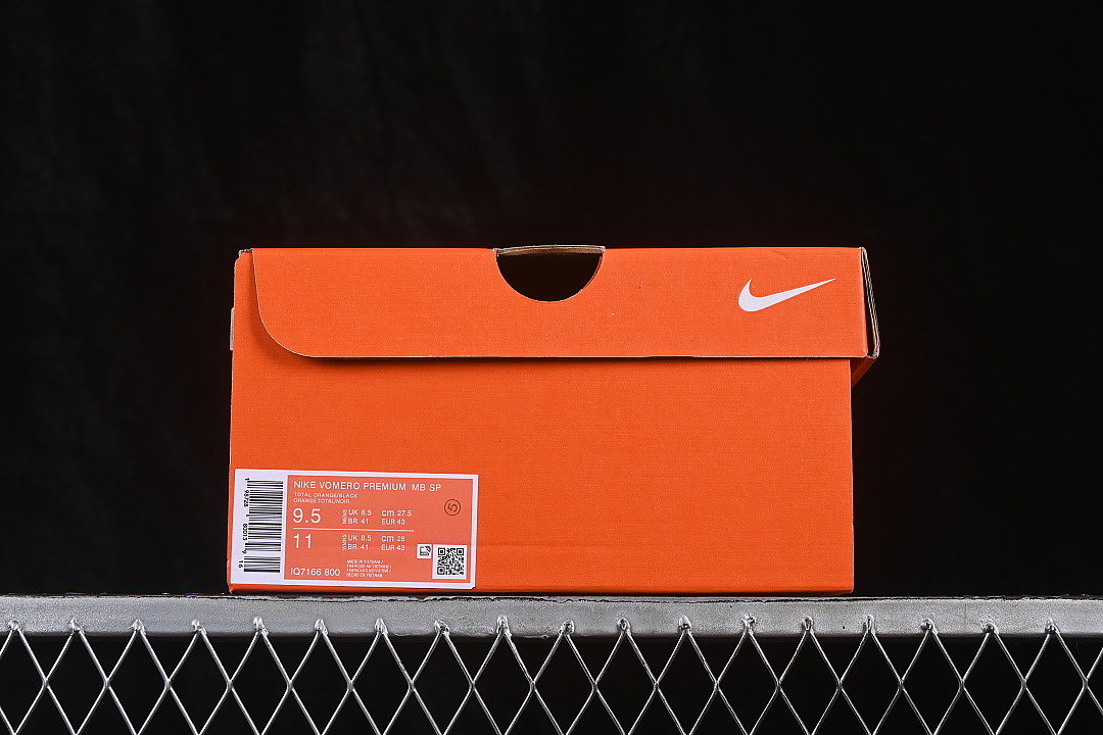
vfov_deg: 18.2
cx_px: 552
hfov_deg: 27.0
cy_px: 368
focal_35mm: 75
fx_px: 2298
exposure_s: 1/80
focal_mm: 50
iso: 160
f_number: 8
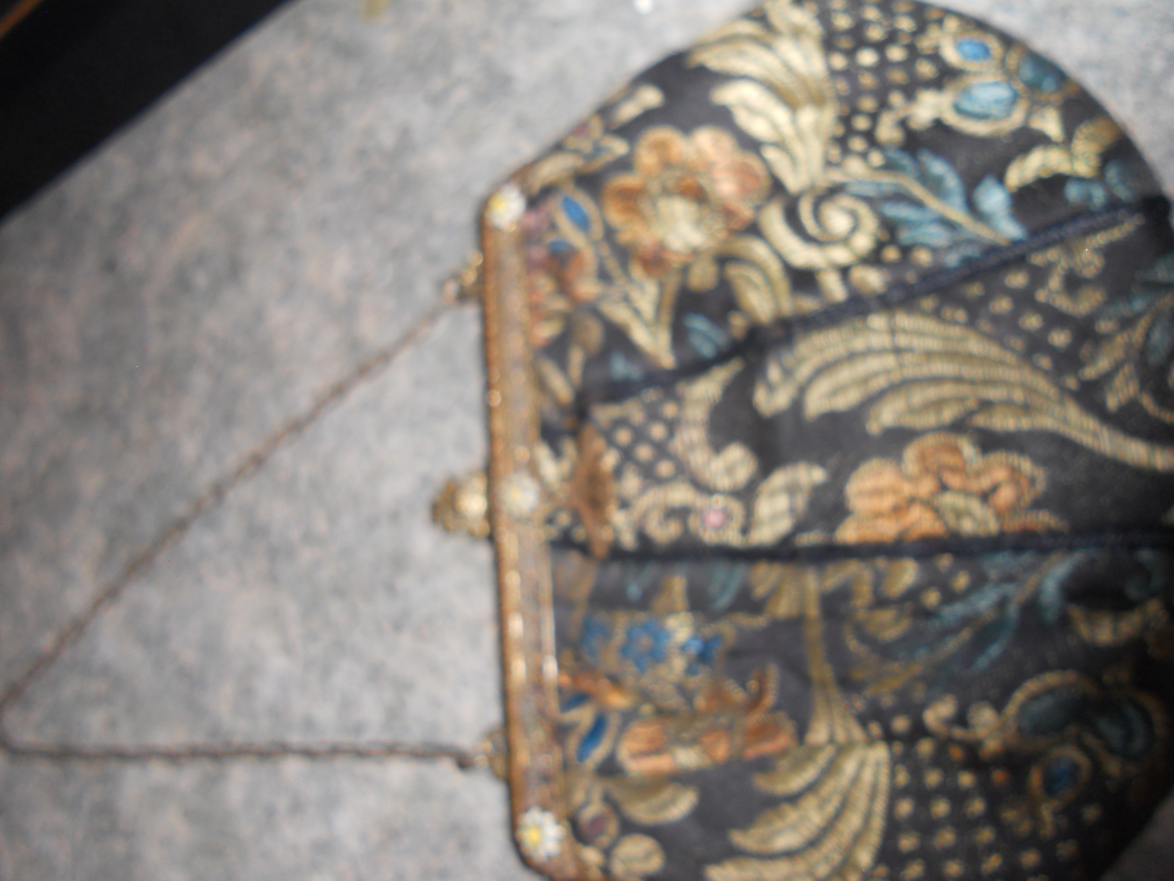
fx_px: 1085
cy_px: 440
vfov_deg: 44.2
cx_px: 587
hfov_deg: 56.8
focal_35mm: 32
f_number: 8.8
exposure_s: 1/25
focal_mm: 5.8
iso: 200
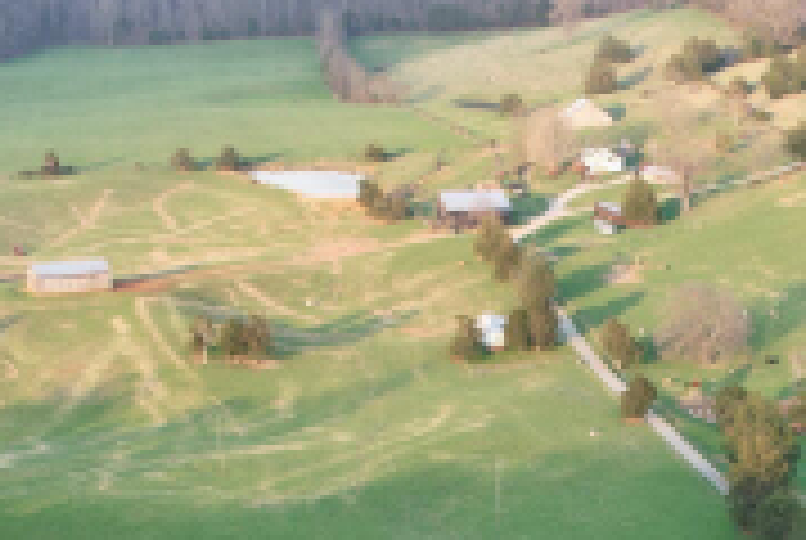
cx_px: 549
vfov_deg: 14.0
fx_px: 2063
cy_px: 810
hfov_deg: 22.0
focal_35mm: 92
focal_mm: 8.38
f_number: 2.8
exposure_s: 1/240
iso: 100
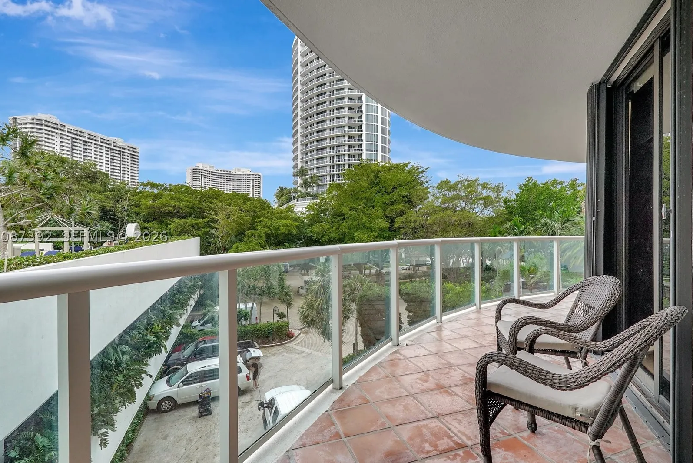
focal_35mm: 18
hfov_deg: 91.5
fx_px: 338
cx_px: 338
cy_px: 236
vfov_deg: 68.8
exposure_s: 1/400
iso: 640
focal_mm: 16.5
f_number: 13
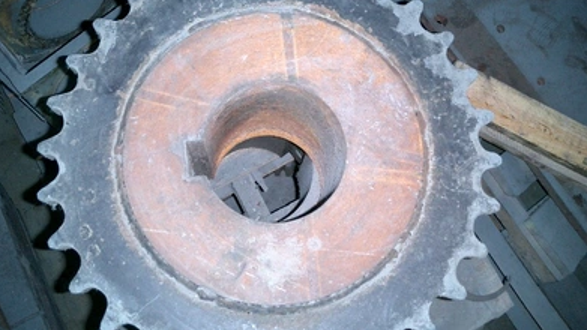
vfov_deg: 30.4
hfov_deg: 51.6
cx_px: 297
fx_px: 607
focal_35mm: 39
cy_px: 160
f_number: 4.2
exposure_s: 1/40
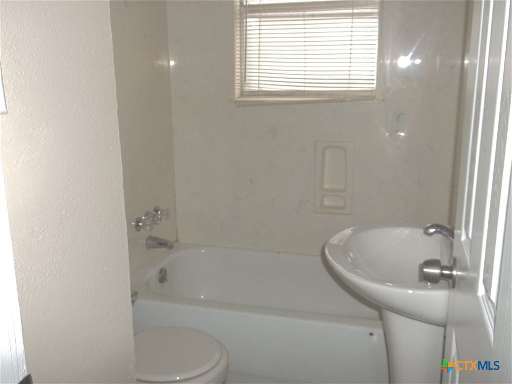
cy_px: 192
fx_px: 488
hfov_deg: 55.4
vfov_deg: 42.9
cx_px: 256
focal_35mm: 33
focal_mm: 5.9
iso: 80
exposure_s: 1/30
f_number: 3.3
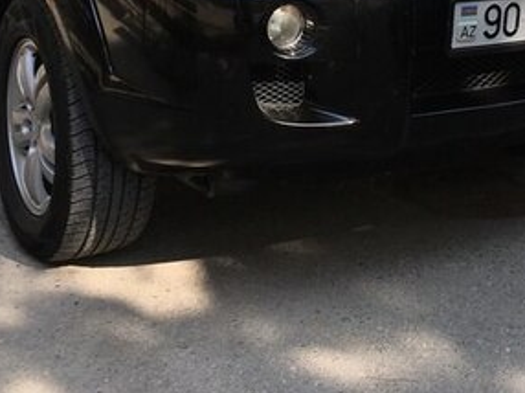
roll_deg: -2.0
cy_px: -30
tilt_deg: -6.2
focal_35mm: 67
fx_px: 1015
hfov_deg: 28.6
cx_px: 380
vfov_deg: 20.9
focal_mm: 4.15
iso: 25
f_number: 2.2
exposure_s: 1/651
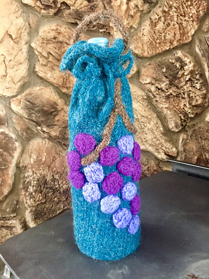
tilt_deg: -12.1
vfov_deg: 61.7
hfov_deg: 48.2
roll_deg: +1.8
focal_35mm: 29
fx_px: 233
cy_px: 140
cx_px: 104
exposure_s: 1/15
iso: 250
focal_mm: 4.15
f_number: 2.2
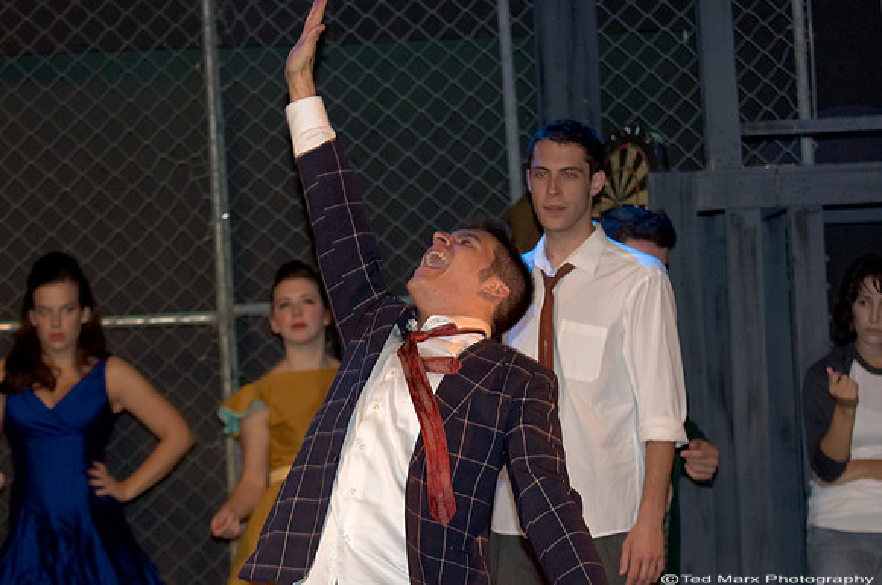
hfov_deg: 15.9
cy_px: 292
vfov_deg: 10.6
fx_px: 3156
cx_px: 441
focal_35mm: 129
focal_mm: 86
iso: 3200
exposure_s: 1/100
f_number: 2.8
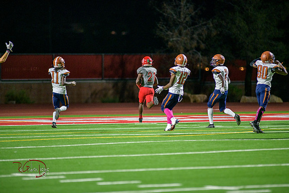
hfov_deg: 6.9
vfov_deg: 4.6
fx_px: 2409
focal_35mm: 300
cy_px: 96
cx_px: 144
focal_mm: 300
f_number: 2.8
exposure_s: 1/500
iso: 2000
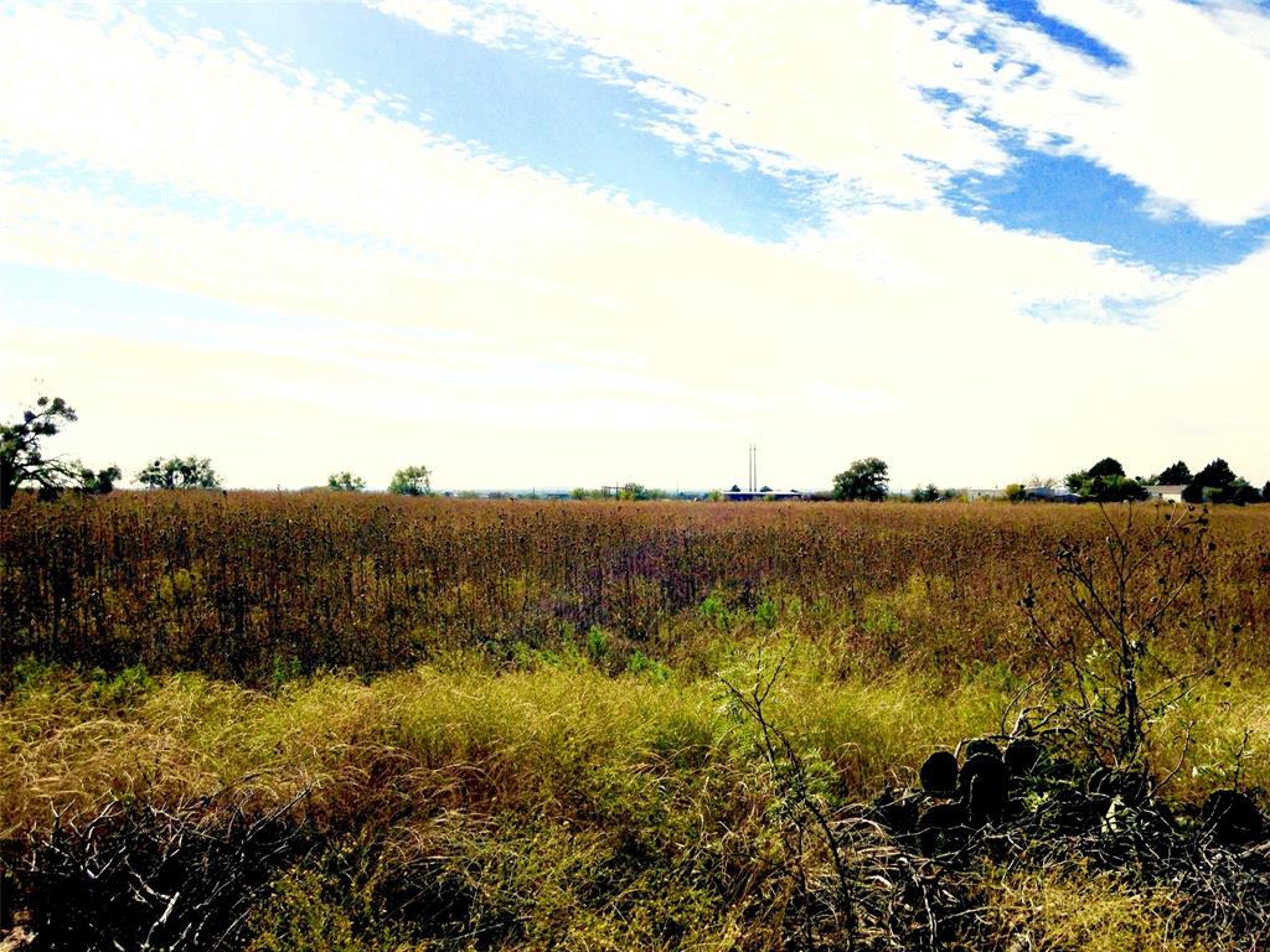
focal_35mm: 33
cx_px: 635
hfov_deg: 55.4
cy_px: 476
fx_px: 1211
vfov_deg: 42.9
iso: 50
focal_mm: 4.12
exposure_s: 1/6024
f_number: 2.4
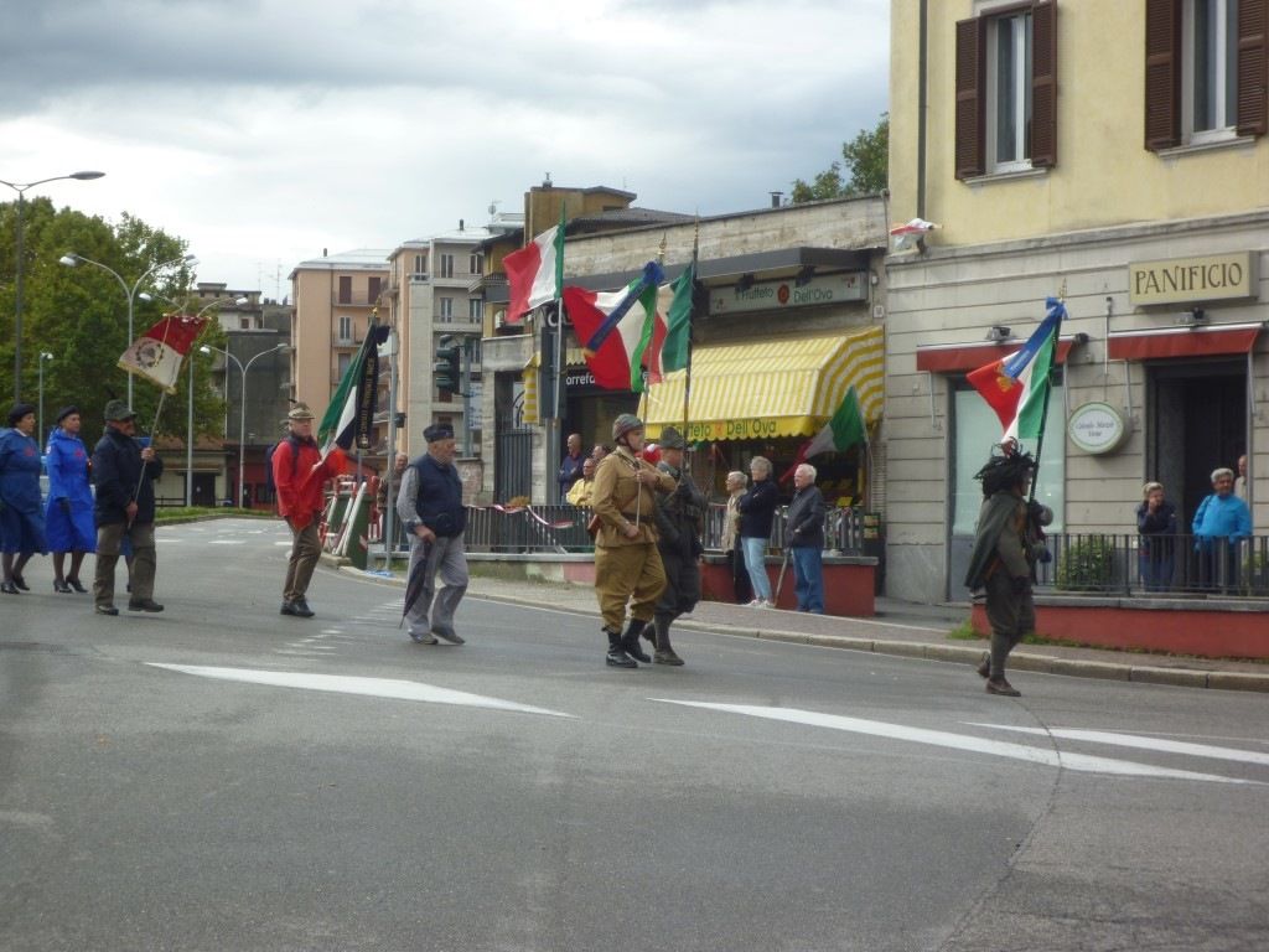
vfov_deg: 17.2
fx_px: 3153
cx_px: 634
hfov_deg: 22.8
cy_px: 476
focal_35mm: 86
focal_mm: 15.2
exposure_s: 1/250
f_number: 5.5
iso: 80
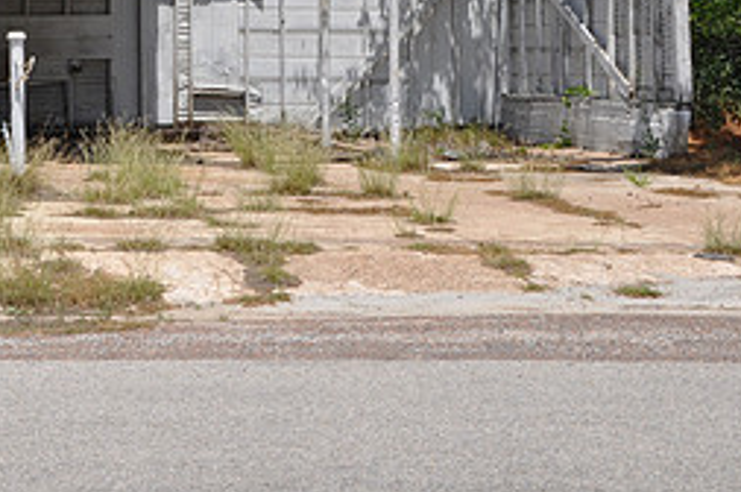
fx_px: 2117
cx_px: -9
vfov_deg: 13.1
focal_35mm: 103
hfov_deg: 19.3
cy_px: -16
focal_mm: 30
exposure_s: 1/160
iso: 200
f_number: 13
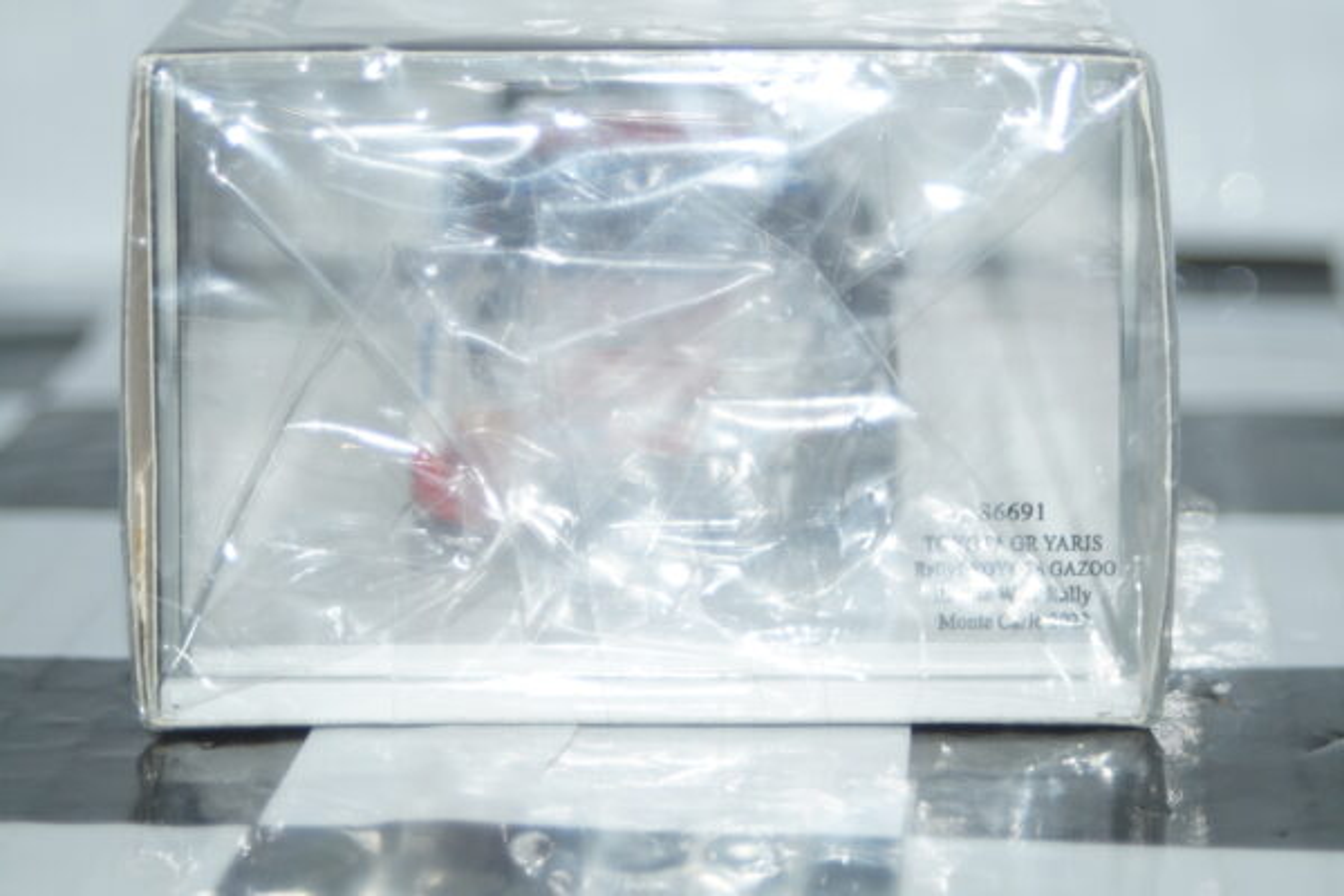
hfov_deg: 17.1
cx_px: 672
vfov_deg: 11.4
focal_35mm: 120
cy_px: 448
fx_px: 4480
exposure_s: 1/80
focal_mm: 80
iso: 400
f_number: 5.6
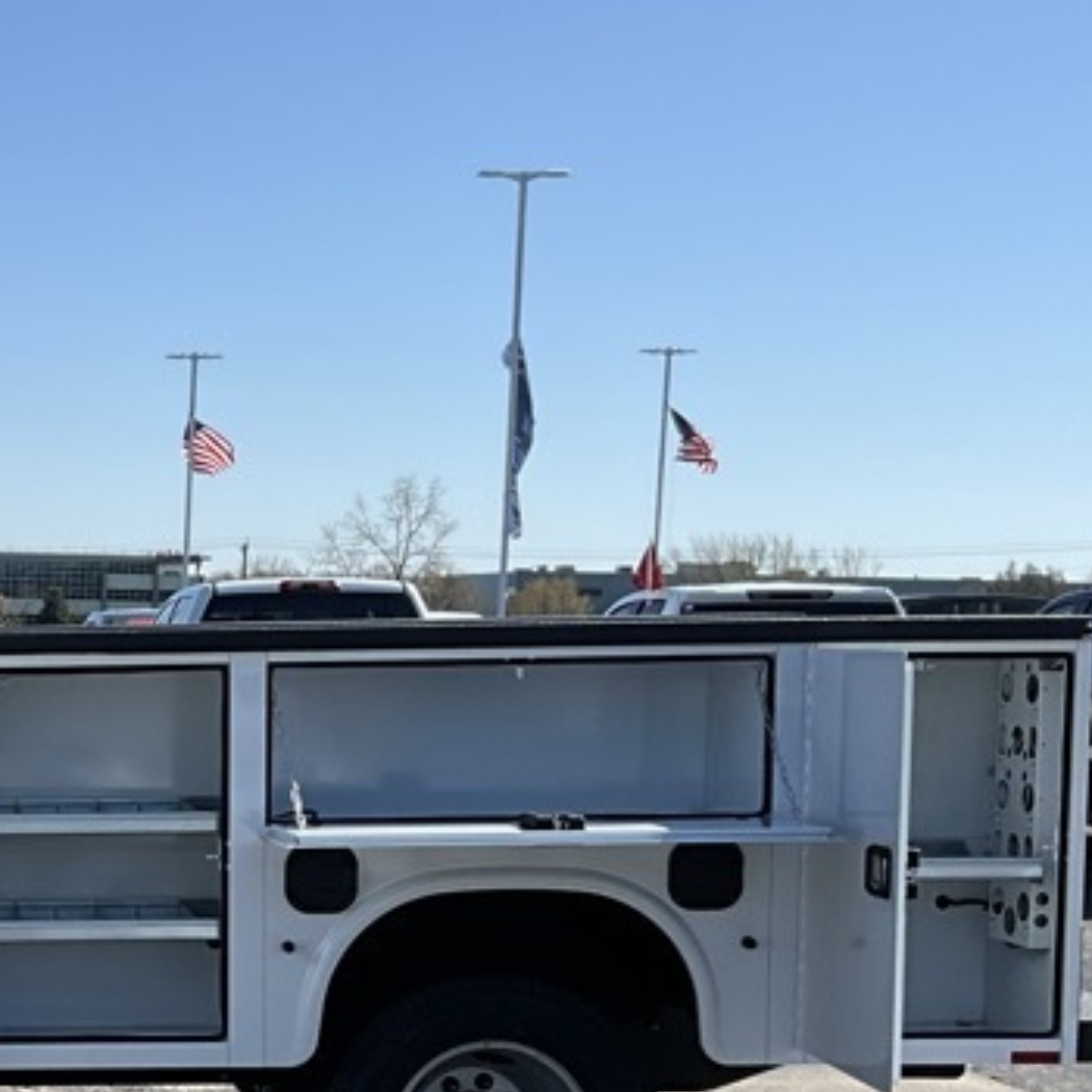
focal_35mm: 75
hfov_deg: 21.5
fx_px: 2677
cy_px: 930
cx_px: -193
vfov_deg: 22.6
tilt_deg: -8.4
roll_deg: -1.8
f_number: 1.8
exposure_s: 1/1912
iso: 25
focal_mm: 3
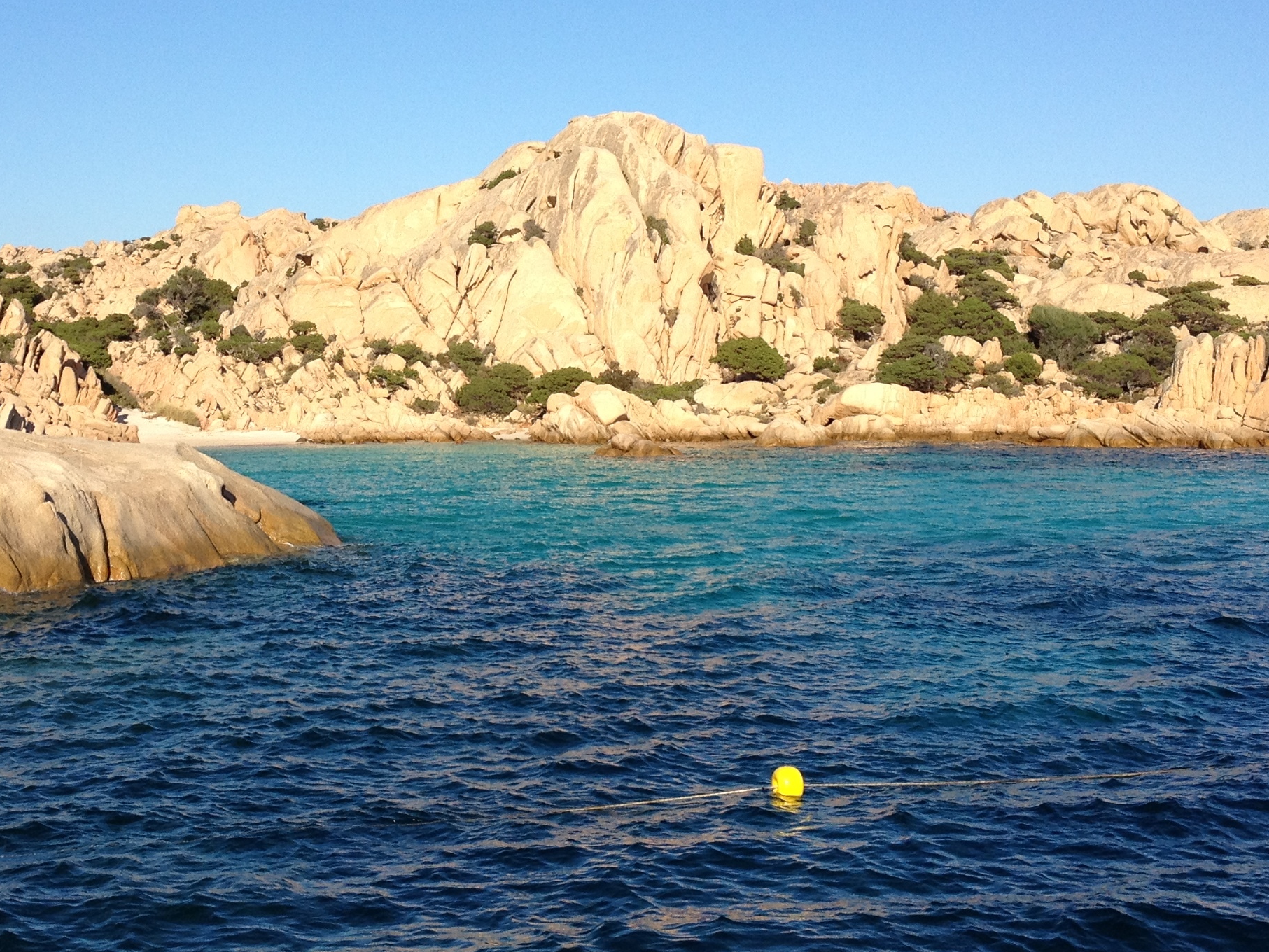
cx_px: 480
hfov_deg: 30.6
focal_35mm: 63
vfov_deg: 23.2
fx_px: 2310
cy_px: 353
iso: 64
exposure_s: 1/1842
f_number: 2.4
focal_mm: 4.28
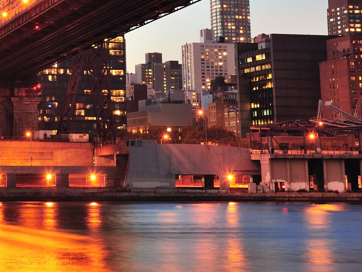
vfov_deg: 12.5
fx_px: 1213
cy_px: -32
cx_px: -16
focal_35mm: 116
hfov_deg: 16.5
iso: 200
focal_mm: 45
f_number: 8
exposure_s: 6
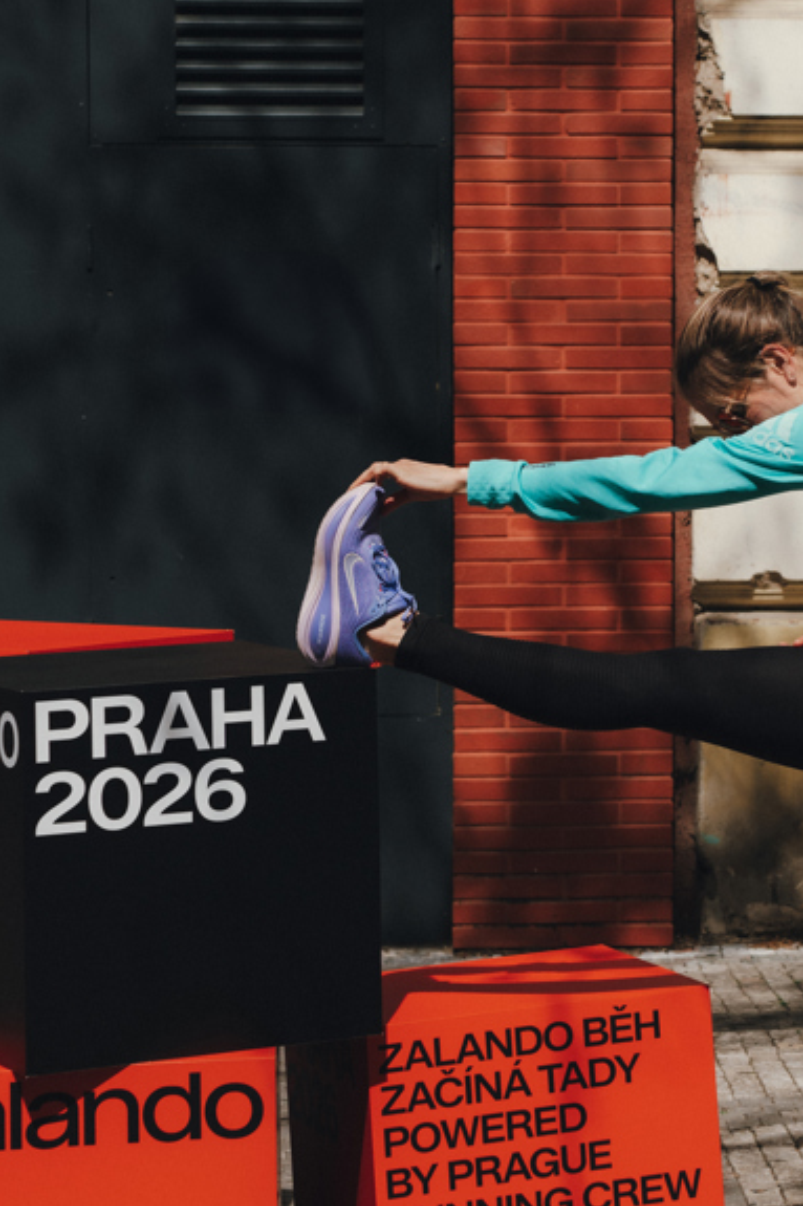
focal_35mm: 117
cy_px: 454
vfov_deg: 17.5
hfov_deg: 11.6
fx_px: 3917
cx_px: 694
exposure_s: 1/1250
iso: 125
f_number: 5
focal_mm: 65
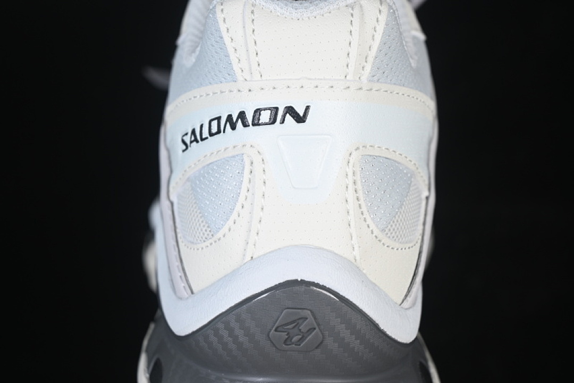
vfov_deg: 18.2
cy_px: 192
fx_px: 1196
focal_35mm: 75
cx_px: 287
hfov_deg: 27.0
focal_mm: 50
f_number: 7.1
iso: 160
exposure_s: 1/80
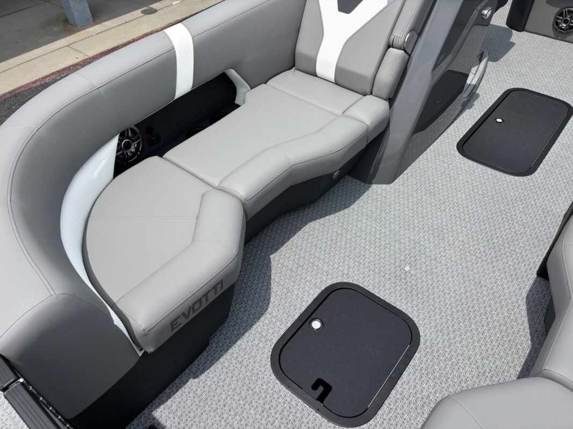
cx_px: 286
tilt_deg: -45.3
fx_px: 430
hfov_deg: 67.3
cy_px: 214
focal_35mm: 26
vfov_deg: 53.1
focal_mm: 5.96
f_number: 1.6
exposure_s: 1/3937
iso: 50
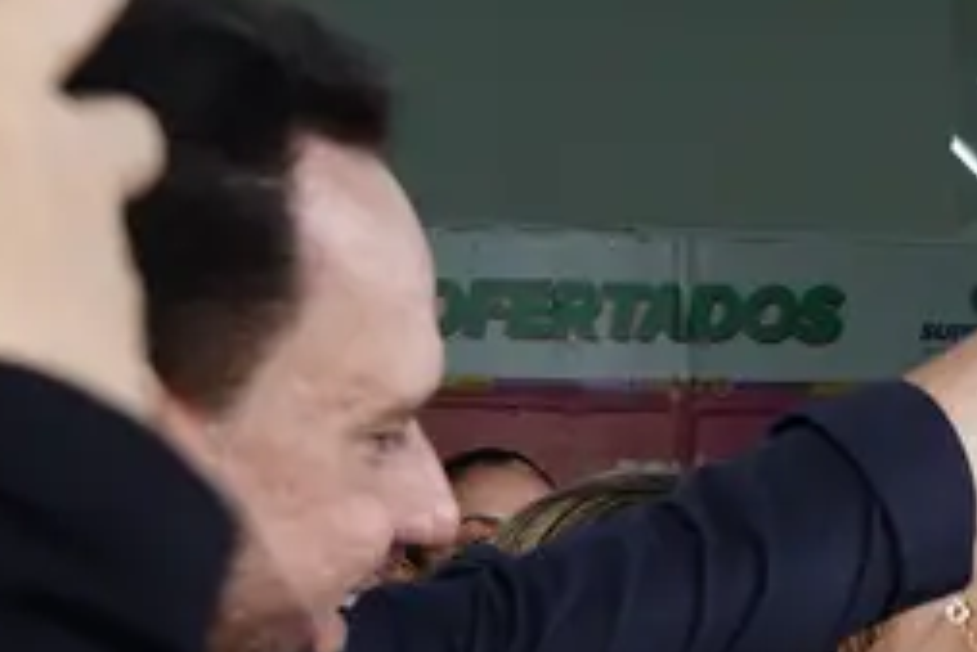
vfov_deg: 10.4
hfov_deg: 14.7
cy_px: 878
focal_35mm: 129
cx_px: 1479
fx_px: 3503
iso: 800
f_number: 4.5
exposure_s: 1/400
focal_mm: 25.4
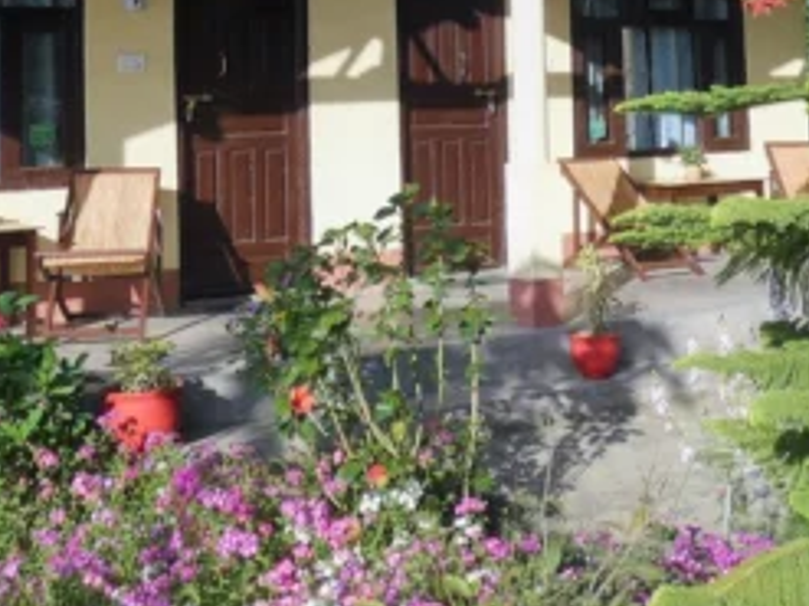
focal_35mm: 57
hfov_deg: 33.8
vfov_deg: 24.5
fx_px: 1331
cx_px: 439
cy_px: 7
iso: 80
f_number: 2.9
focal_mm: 3.9
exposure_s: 1/1000
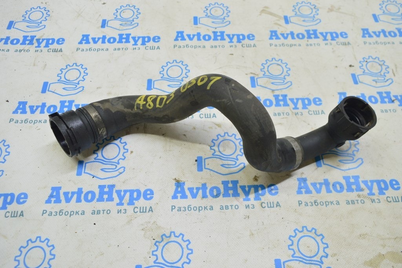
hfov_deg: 67.4
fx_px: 301
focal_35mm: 27
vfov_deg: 47.9
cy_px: 134
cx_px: 201
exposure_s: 1/20
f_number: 5.6
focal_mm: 18
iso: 400
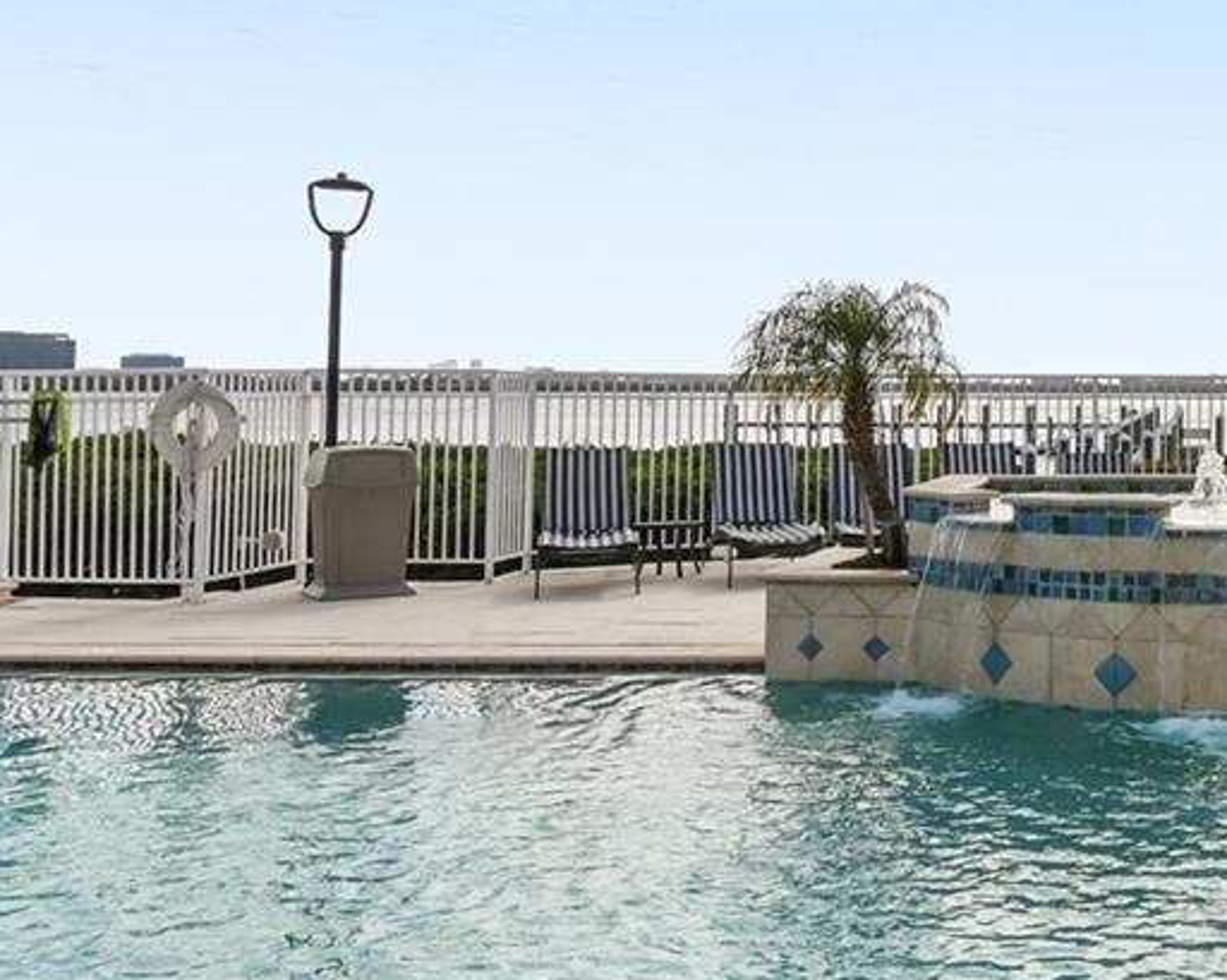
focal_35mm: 44
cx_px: 1261
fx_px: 1597
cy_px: 309
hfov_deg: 37.1
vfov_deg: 33.7
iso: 100
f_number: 7.1
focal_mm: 10
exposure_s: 1/500
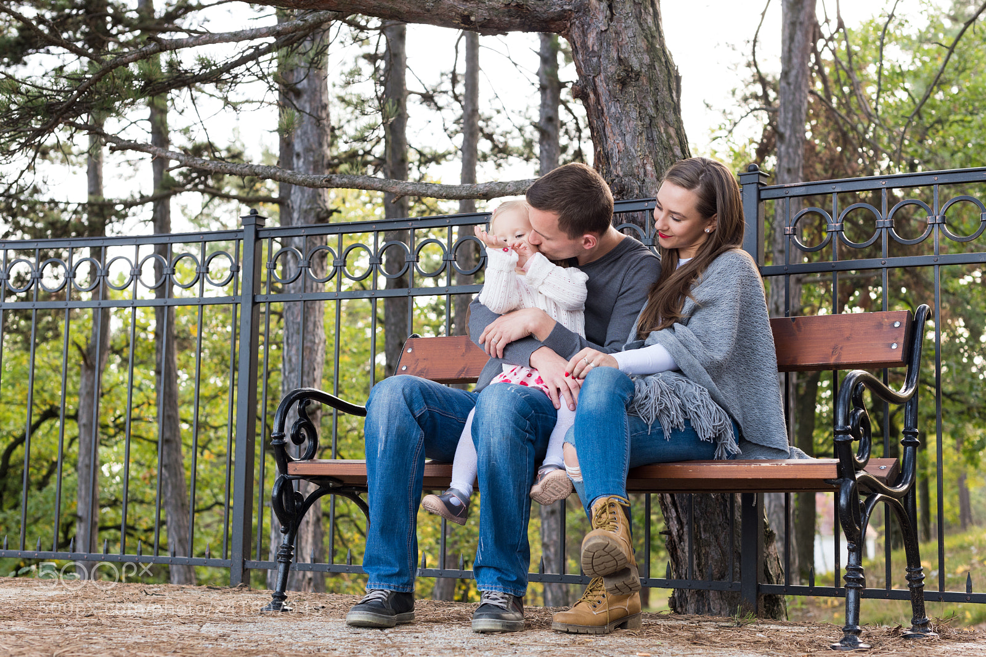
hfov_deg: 39.6
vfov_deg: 27.0
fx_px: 1369
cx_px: 493
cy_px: 328
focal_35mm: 50
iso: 400
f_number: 4.5
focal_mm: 50
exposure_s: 1/100
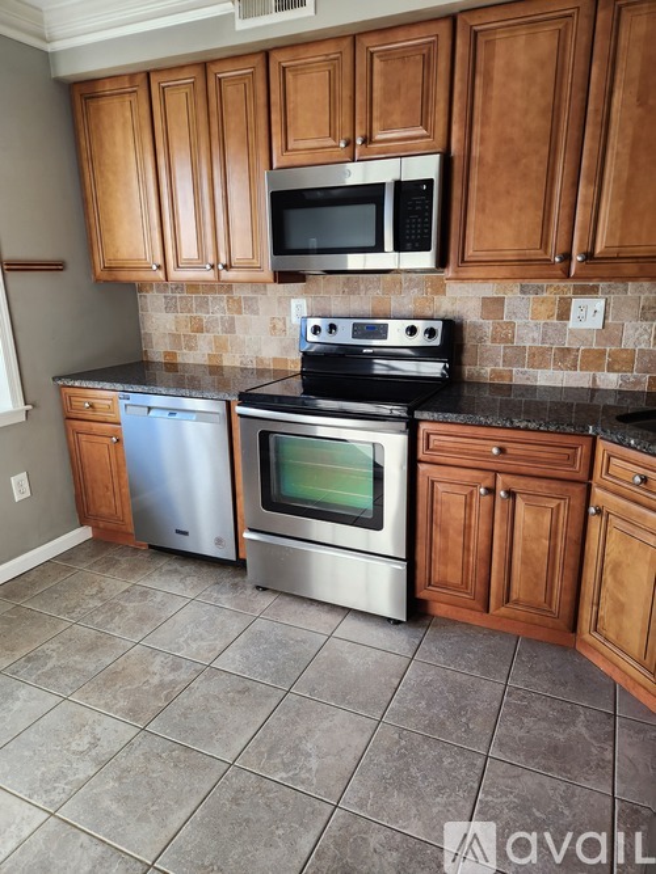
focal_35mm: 23
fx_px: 581
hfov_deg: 58.9
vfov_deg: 73.9
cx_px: 328
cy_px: 437
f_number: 1.8
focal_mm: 5.4
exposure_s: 1/180
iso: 125
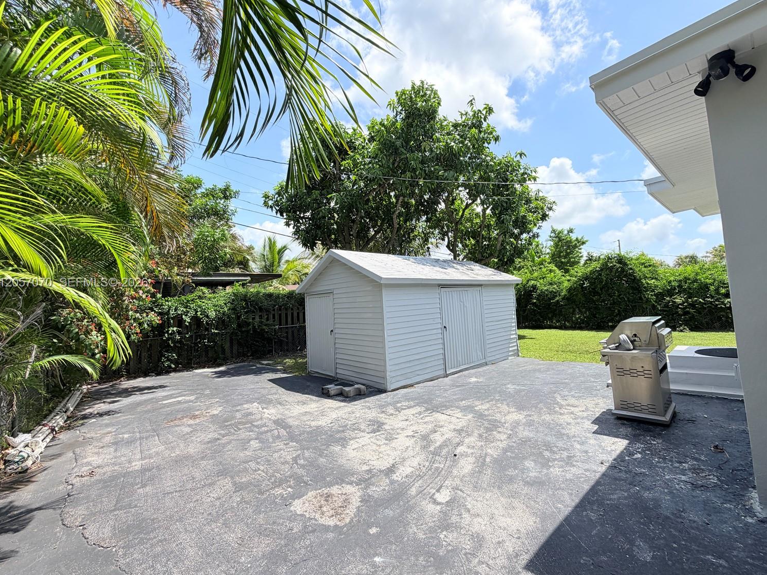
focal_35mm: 15
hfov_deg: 98.1
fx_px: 332
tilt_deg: +4.0
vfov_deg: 81.7
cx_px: 399
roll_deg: +3.3
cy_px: 283
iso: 25
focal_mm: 2.22
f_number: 2.2
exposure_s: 1/770
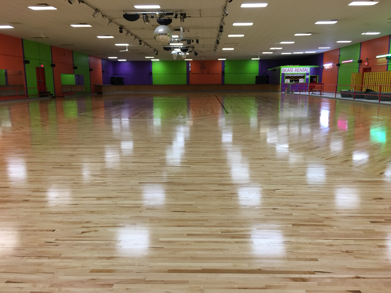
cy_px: 146
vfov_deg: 48.2
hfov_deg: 61.7
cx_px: 196
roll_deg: +0.8
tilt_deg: -8.9
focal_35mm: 29
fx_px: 328
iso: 50
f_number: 2.2
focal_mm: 4.15
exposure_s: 1/15
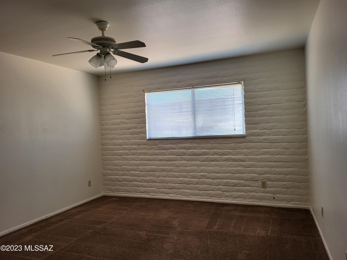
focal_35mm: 26
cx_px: 174
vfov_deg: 53.1
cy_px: 130
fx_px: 261
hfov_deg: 67.3
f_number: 1.8
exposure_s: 1/120
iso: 80
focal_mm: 5.4
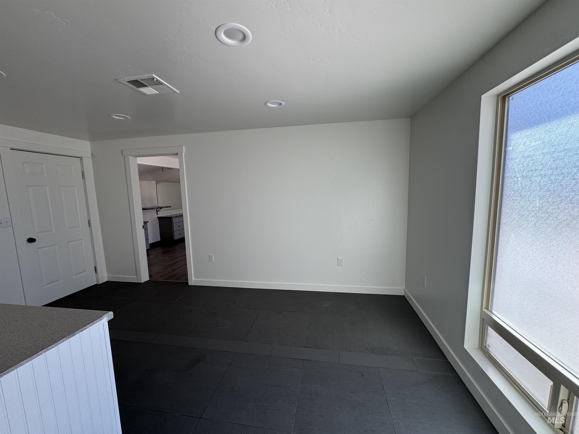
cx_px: 290
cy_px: 217
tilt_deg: -6.8
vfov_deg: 85.7
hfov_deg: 102.1
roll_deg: +1.5
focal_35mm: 14
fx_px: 234
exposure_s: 1/158
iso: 40
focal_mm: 2.22
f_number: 2.2
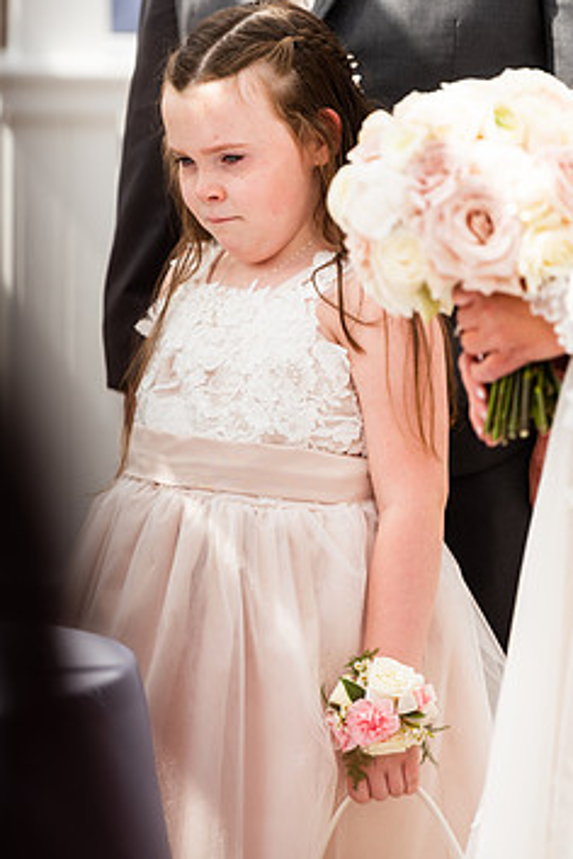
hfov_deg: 5.4
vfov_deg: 8.1
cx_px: 226
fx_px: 6064
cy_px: 340
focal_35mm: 254
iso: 64
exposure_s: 1/500
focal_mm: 200
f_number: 2.8
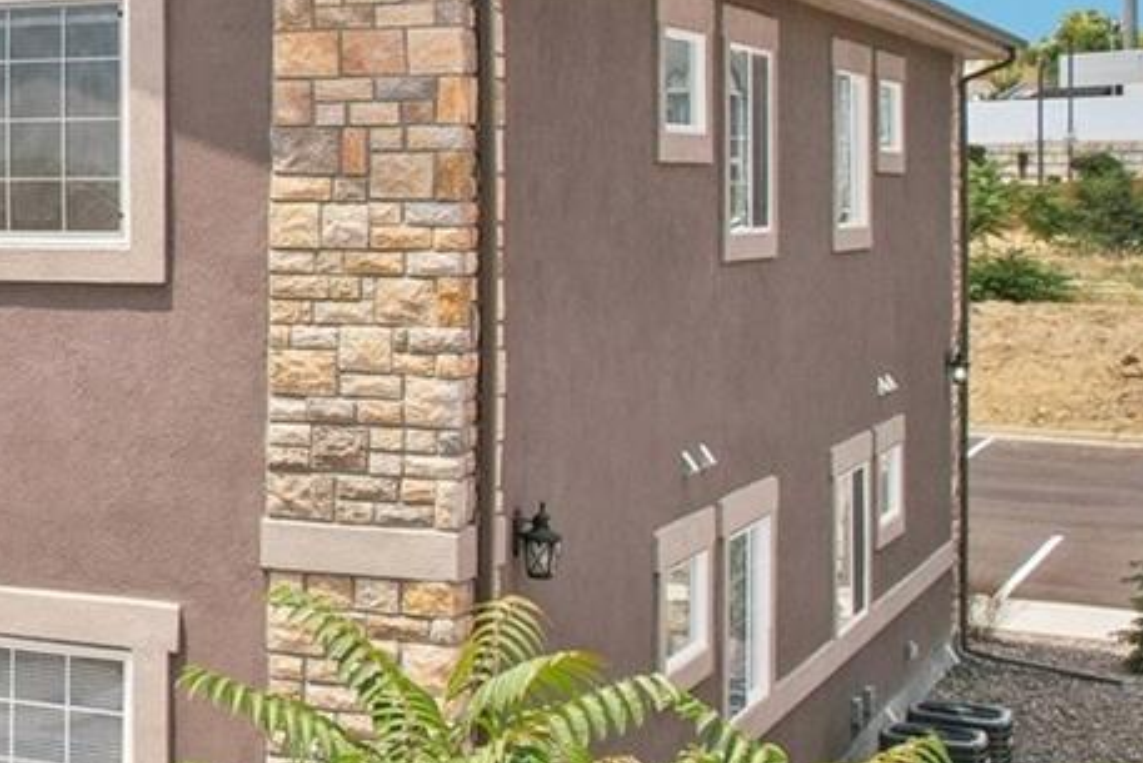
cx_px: -790
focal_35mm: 77
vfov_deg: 17.6
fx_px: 2445
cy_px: 153
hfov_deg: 20.4
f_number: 2.8
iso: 110
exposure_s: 1/1000
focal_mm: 8.4
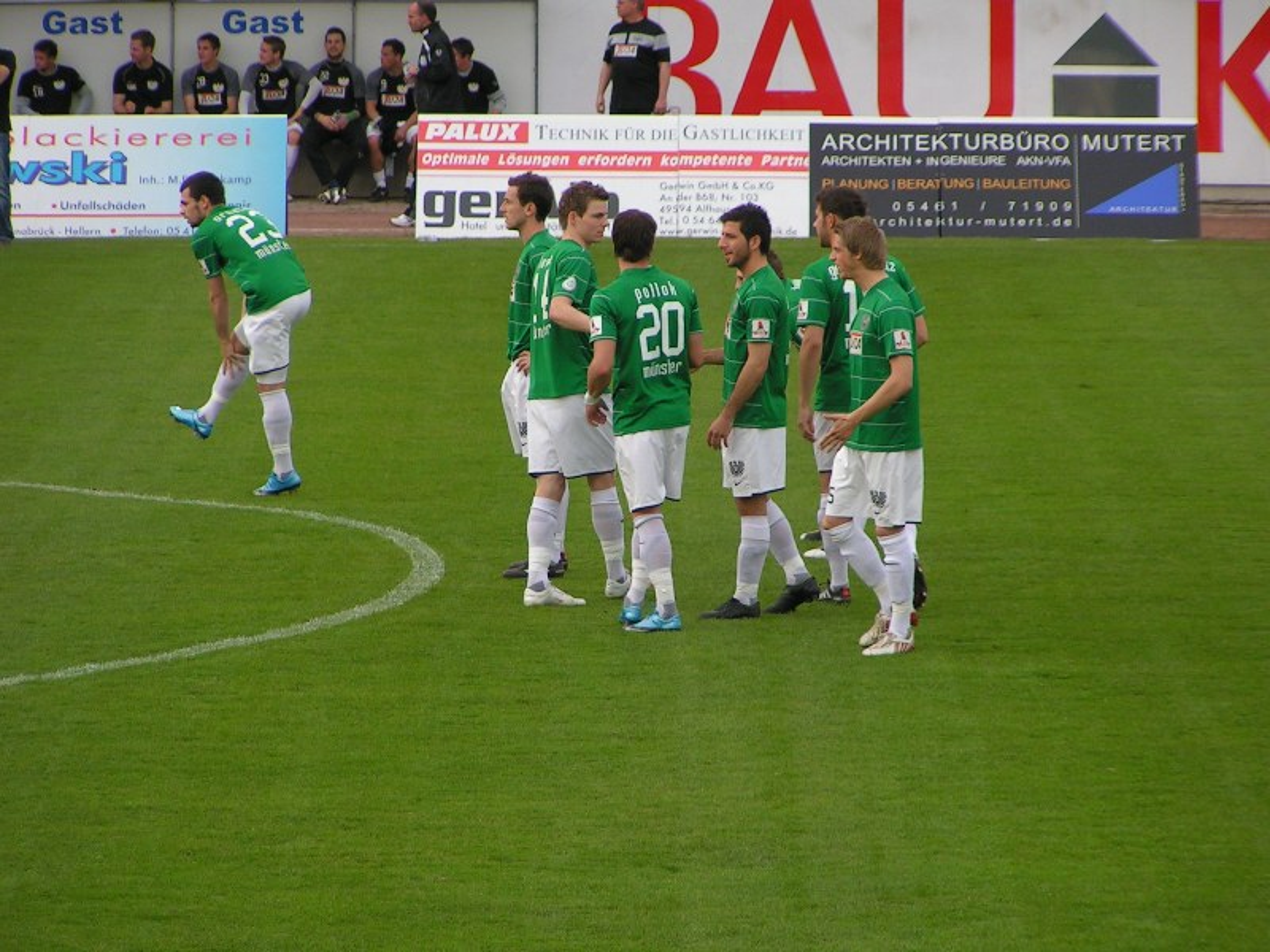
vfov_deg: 4.8
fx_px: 11410
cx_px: 635
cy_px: 476
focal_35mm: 311
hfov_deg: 6.4
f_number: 3.5
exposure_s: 1/250
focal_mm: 47.6
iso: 80
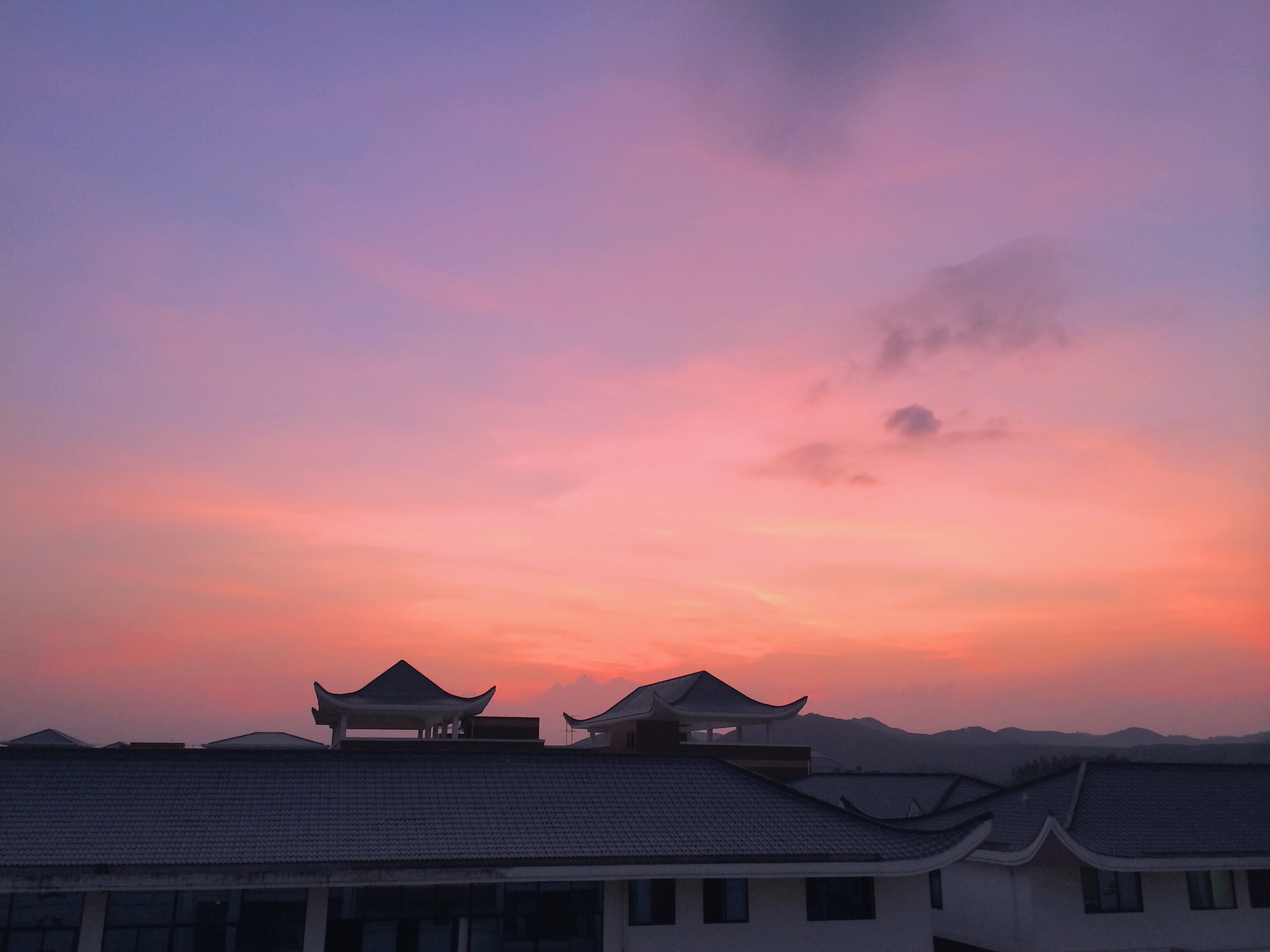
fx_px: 1101
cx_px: 635
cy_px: 476
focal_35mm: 30
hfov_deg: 60.0
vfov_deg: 46.8
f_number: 2.2
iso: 80
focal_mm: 4.12
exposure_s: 1/30
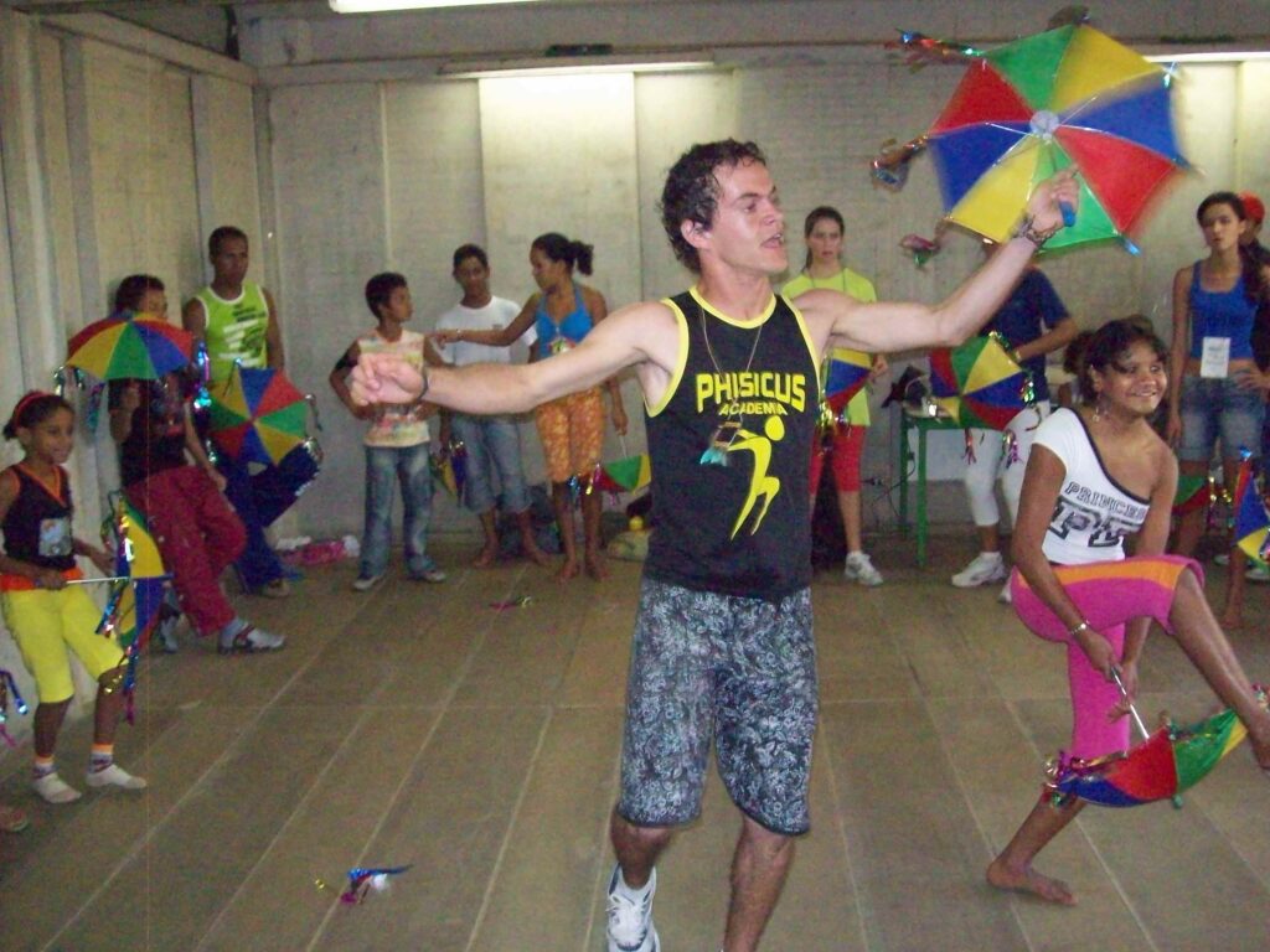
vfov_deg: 39.7
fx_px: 1321
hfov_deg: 51.4
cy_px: 476
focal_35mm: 36
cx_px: 635
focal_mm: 6
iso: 800
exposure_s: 1/128
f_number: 2.7
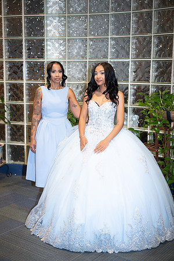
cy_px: 130
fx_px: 377
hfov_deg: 26.0
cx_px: 87
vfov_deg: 38.2
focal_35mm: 52
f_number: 1.8
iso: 640
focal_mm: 50
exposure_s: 1/160
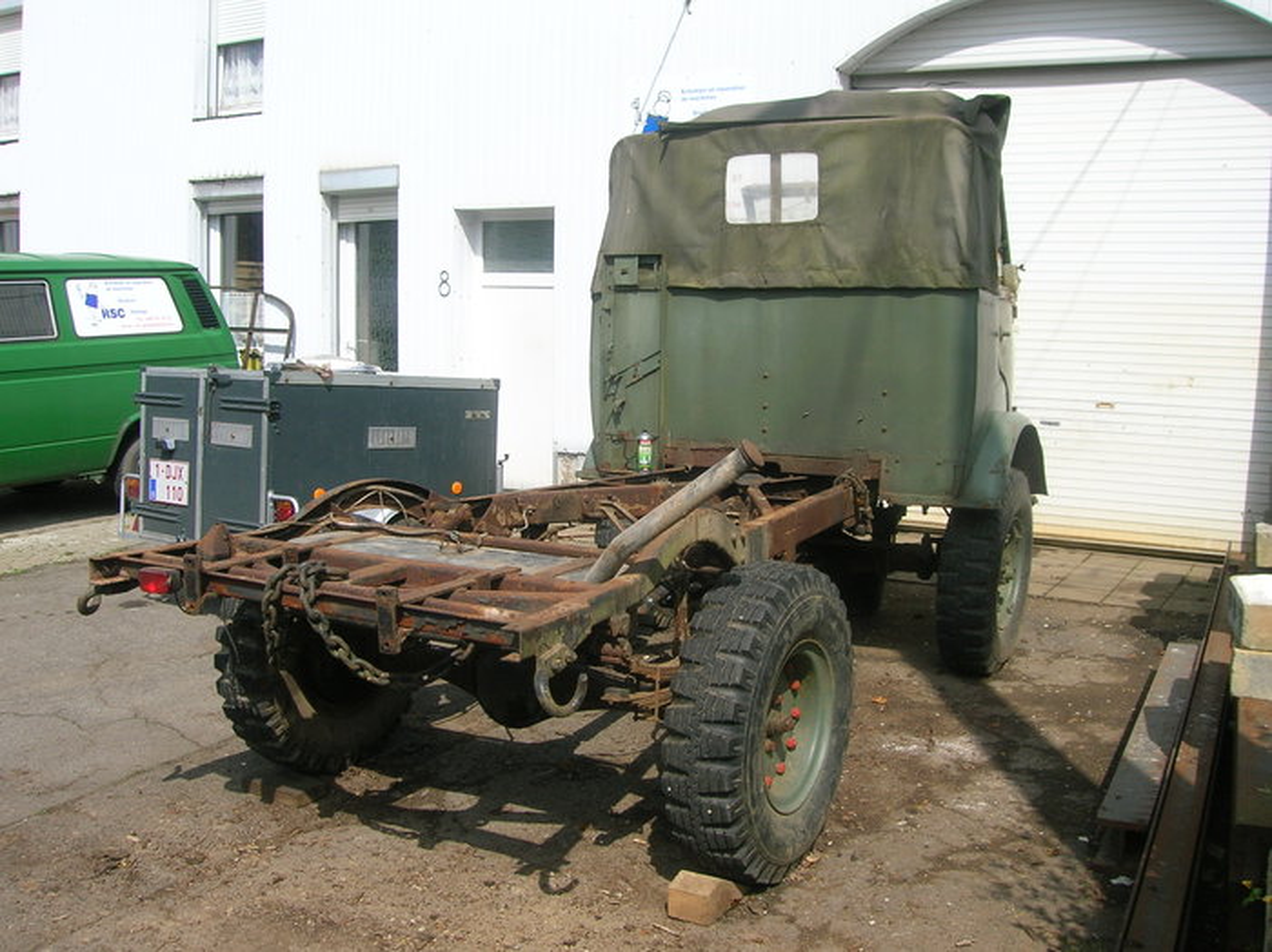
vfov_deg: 41.7
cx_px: 636
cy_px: 476
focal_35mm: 34
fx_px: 1249
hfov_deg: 54.0
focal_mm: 5.7
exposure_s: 1/441
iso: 50
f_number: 4.9
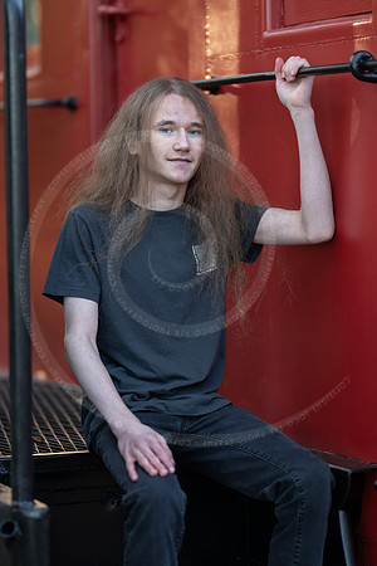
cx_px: 188
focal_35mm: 127
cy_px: 283
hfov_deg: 10.8
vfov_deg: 16.1
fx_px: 1995
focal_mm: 85
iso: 400
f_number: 1.2
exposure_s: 1/800
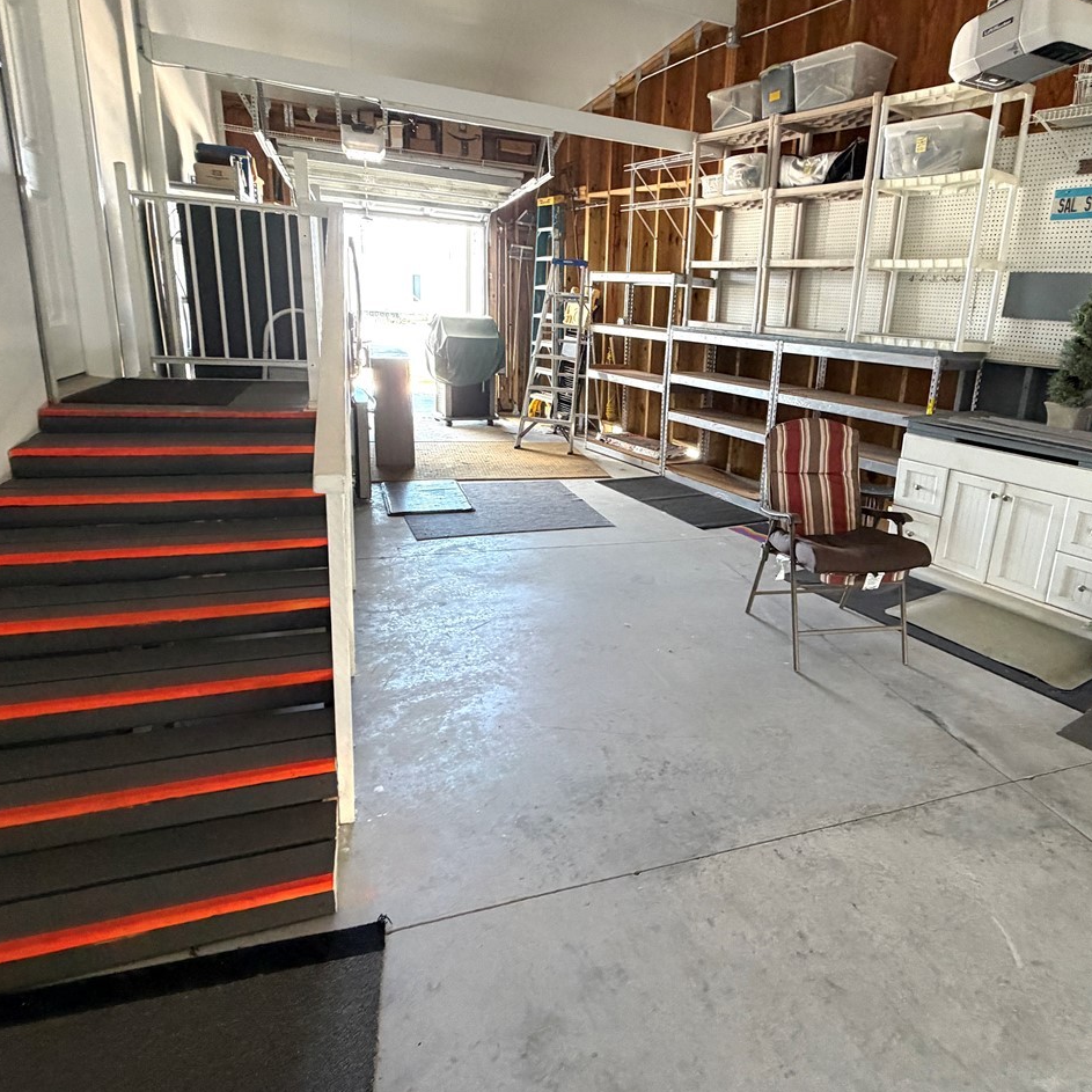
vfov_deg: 72.1
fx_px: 749
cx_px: 680
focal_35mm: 21
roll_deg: -3.1
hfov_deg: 71.0
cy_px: 514
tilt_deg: -15.0
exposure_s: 1/60
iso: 400
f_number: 2.2
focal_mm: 2.22
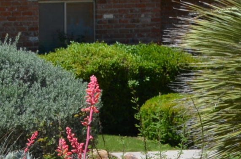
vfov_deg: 5.4
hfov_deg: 8.0
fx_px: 1683
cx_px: -123
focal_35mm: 252
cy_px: 63
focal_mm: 32
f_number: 8
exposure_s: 1/250
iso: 100
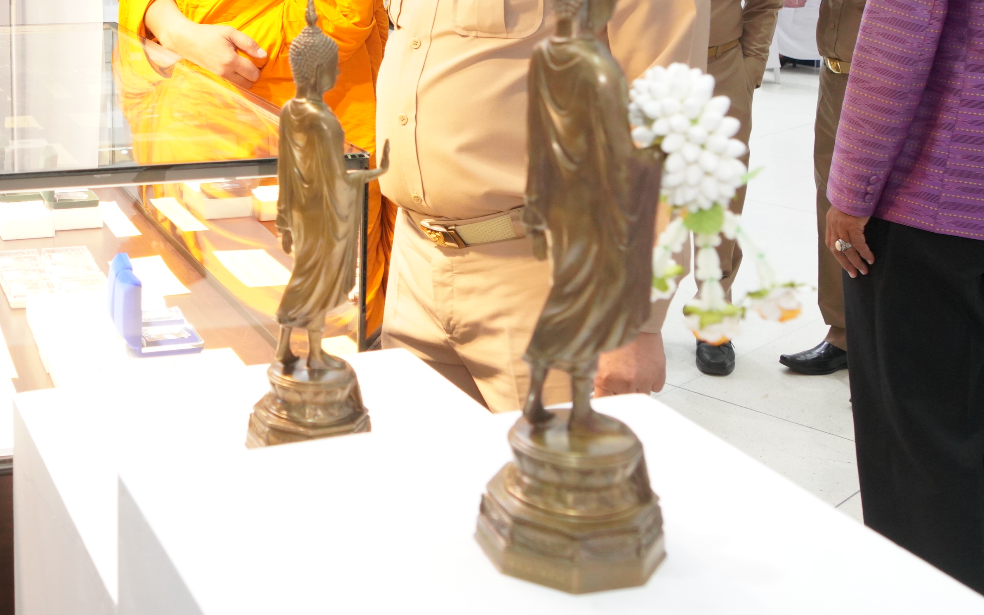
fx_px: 1421
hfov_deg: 37.1
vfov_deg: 23.5
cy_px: 10
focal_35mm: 53
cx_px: 230
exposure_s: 1/100
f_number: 5.6
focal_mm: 24
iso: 2500
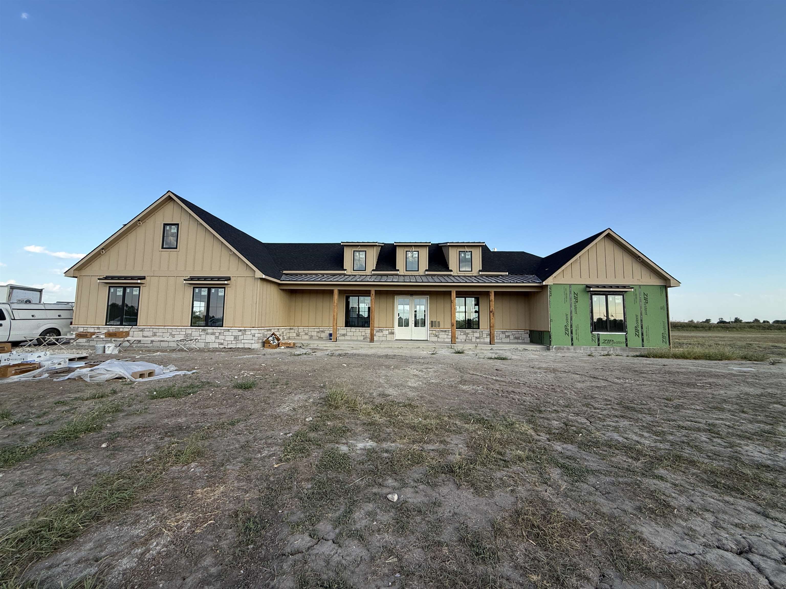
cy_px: 294
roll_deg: -0.9
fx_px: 318
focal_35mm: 14
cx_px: 393
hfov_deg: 102.1
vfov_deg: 85.7
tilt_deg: +4.1
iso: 50
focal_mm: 2.22
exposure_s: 1/799
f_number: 2.2
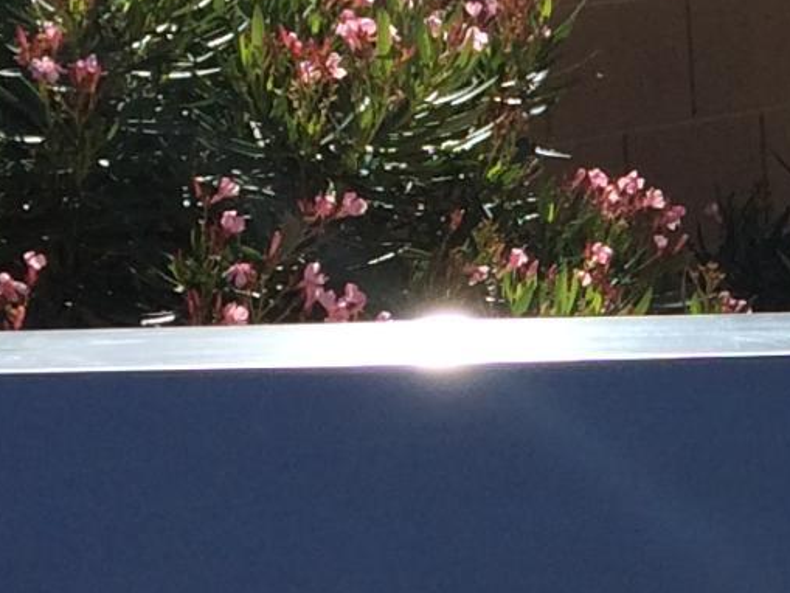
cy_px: 952
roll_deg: -0.2
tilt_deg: -18.6
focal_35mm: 171
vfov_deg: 8.5
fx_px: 3903
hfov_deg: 10.7
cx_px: 1523
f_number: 2.2
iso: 32
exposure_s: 1/1642
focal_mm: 4.15
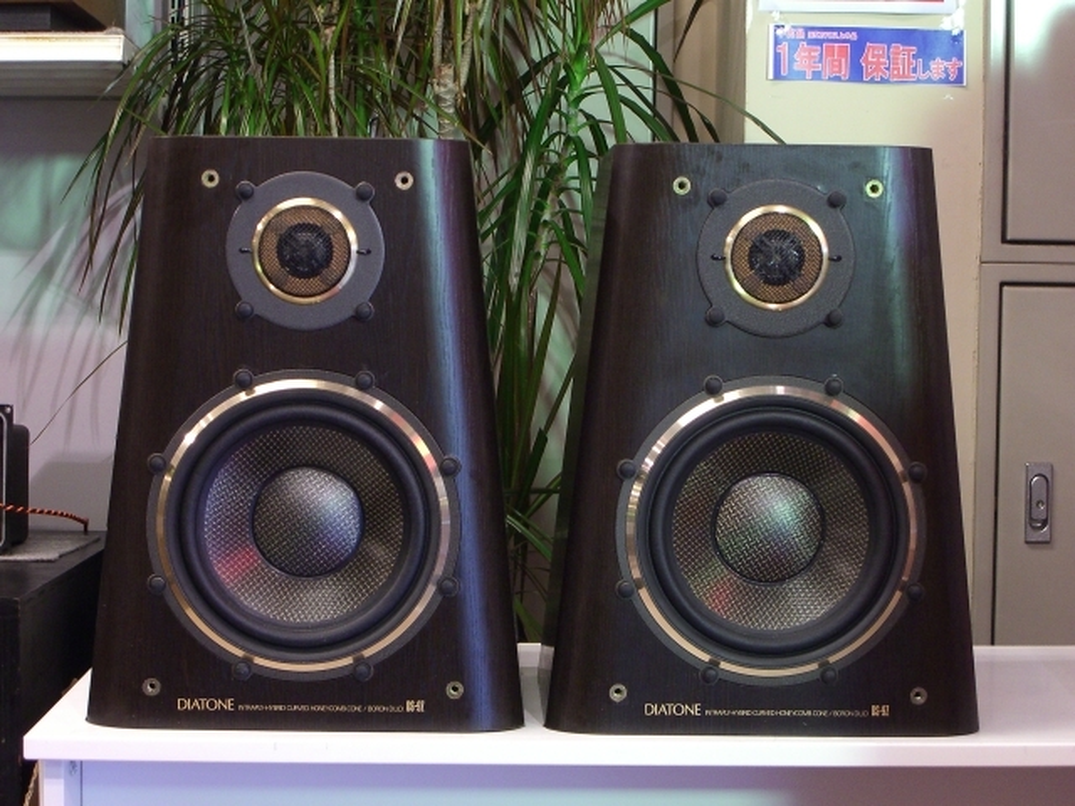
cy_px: 403
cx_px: 538
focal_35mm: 80
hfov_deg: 24.4
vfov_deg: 18.4
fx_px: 2484
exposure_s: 1/15
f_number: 4.4
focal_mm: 16.6
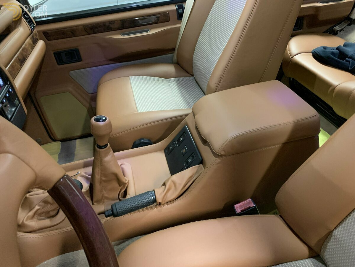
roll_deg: +5.7
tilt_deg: -35.5
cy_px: 134
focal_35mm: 26
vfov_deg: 53.1
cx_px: 178
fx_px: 267
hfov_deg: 67.3
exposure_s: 1/25
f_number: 1.8
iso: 500
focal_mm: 4.25
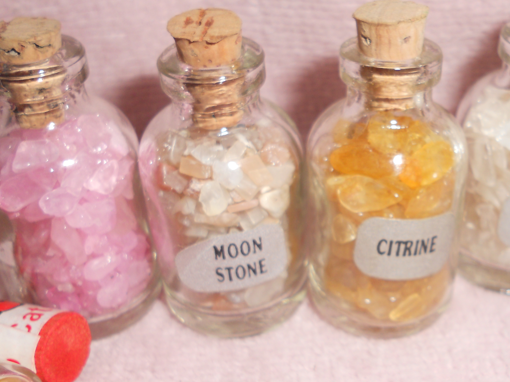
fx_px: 751
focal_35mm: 51
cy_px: 231
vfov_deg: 28.5
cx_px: 362
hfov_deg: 36.9
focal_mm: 5.8
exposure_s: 1/25
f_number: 8.8
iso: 80
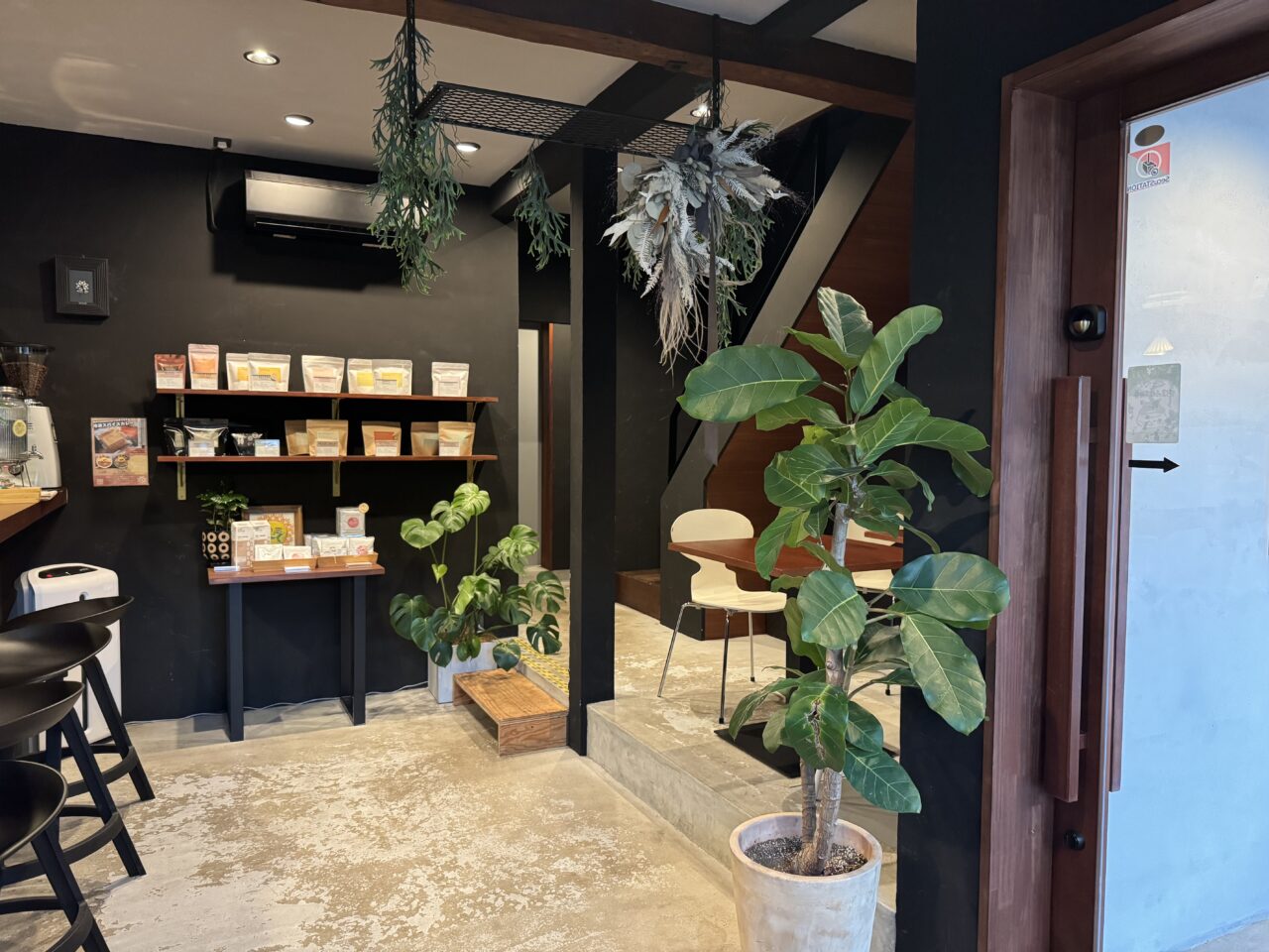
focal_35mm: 24
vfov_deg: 56.8
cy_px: 476
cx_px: 634
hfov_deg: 71.6
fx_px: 880
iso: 800
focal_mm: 6.76
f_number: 1.78
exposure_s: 1/60
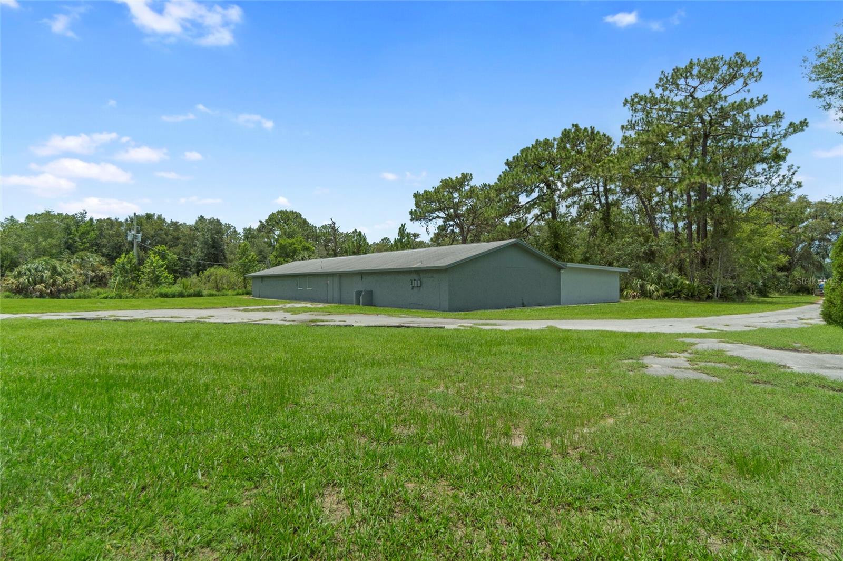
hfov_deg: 90.0
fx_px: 421
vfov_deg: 67.4
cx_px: 422
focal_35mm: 18
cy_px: 280
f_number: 5
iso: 320
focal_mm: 12
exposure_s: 1/4000
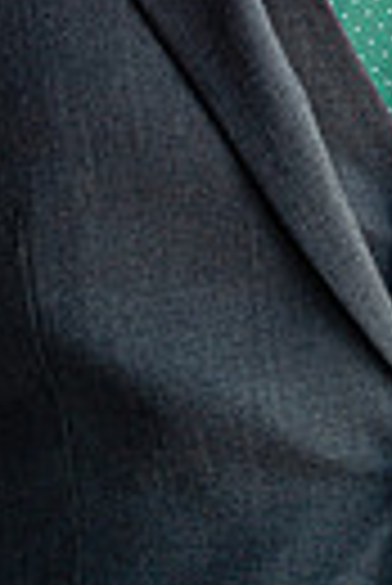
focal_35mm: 173
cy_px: -342
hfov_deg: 8.0
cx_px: 266
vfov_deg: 11.3
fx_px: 2818
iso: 400
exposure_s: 1/1250
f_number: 1.4
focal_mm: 50
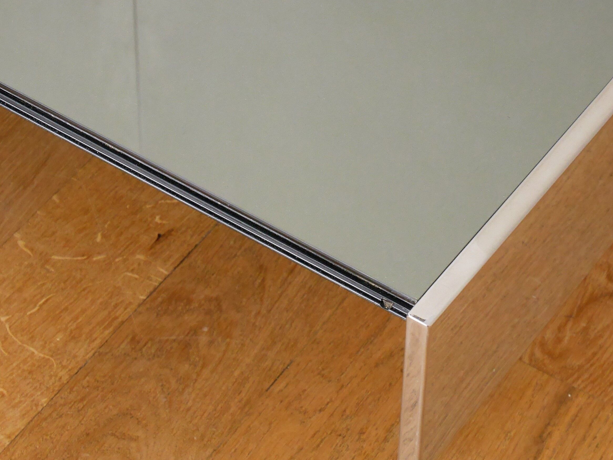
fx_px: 2232
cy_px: 229
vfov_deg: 11.8
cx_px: 259
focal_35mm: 126
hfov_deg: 15.6
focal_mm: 32
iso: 1000
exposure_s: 1/80
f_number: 5.6
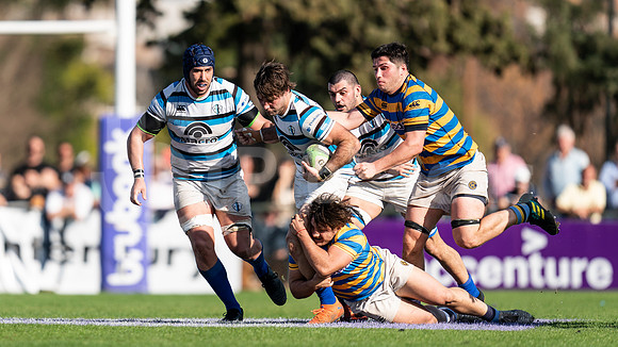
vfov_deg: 1.9
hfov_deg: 3.4
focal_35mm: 636
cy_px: 164
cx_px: 199
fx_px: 10427
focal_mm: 400
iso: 100
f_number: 2.8
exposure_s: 1/1250
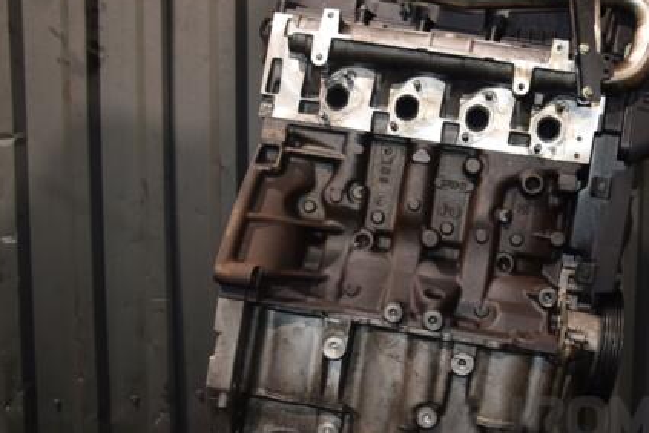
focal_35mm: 45
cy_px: 215
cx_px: 422
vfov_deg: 30.1
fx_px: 806
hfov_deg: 43.4
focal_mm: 21
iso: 800
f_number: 5
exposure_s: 1/60
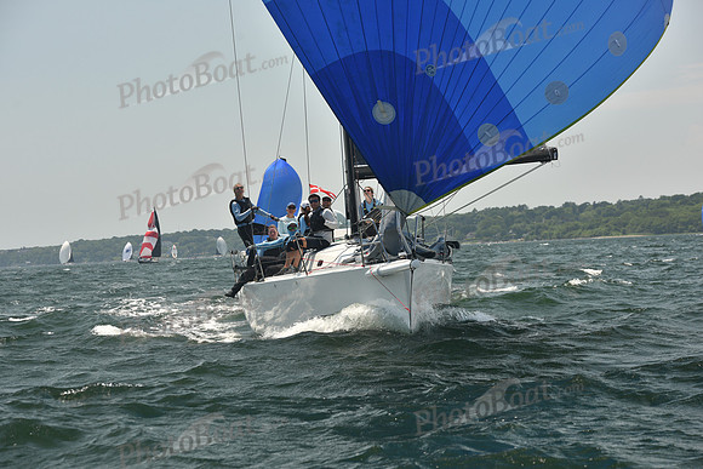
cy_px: 234
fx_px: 1914
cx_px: 352
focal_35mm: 98
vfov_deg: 14.0
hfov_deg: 20.8
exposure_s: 1/640
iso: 250
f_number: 5.6
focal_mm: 98
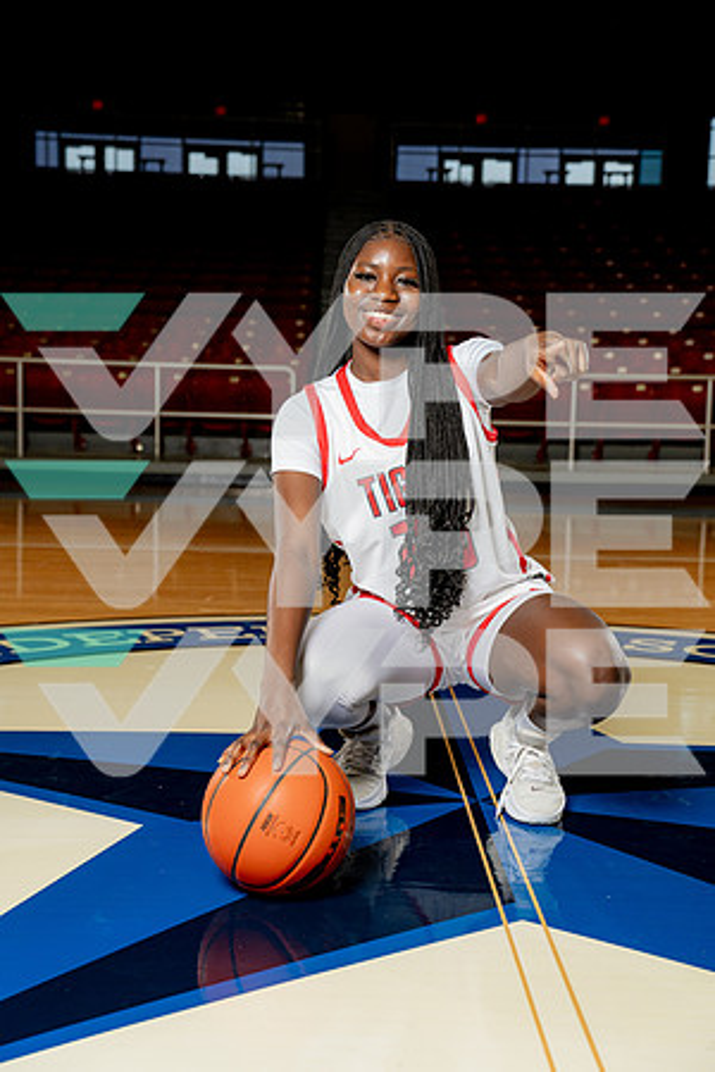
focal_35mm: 49
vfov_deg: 40.3
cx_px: 358
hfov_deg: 27.5
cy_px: 536
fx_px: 1460
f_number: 4.5
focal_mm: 49
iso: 640
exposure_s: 1/250
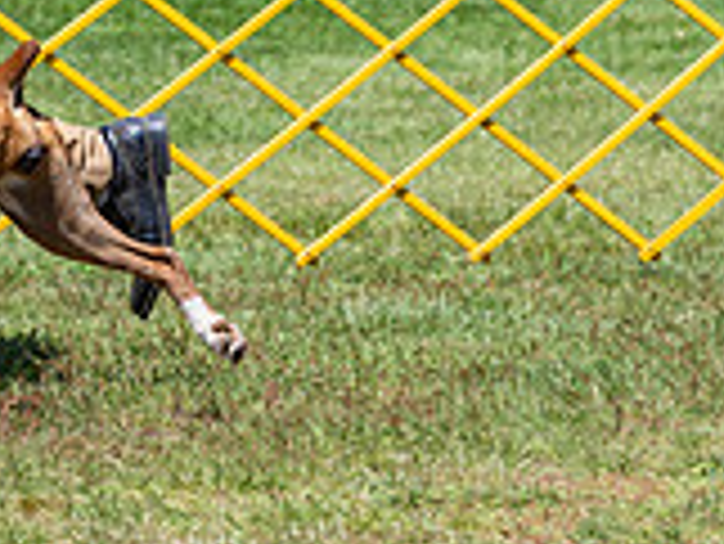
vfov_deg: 3.4
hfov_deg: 4.5
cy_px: -245
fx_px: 9189
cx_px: -216
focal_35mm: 439
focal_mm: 127
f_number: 6.3
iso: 160
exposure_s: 1/640
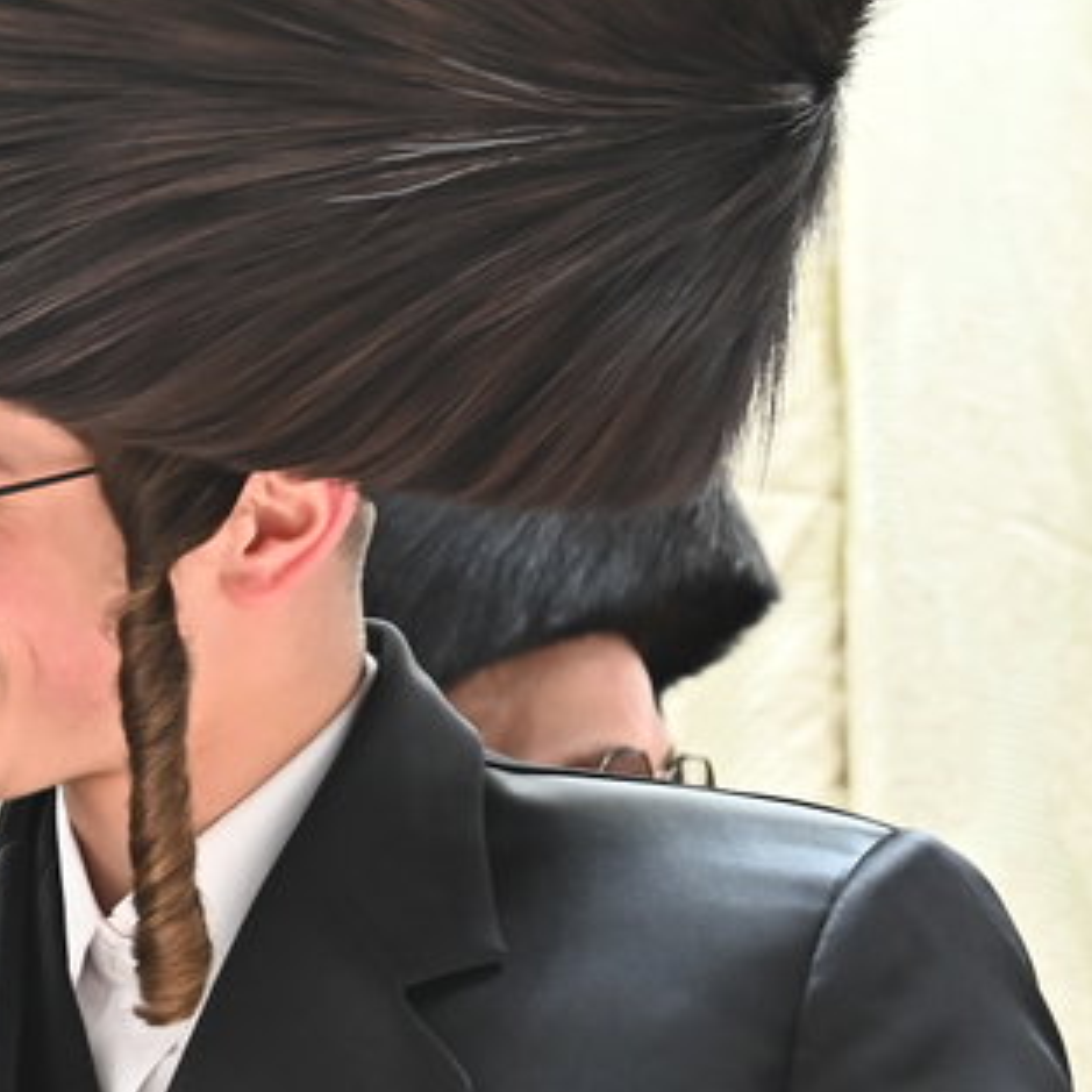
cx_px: -785
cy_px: 794
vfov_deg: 8.4
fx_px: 7459
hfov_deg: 8.1
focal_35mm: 209
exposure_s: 1/200
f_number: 4.5
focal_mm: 55
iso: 1600
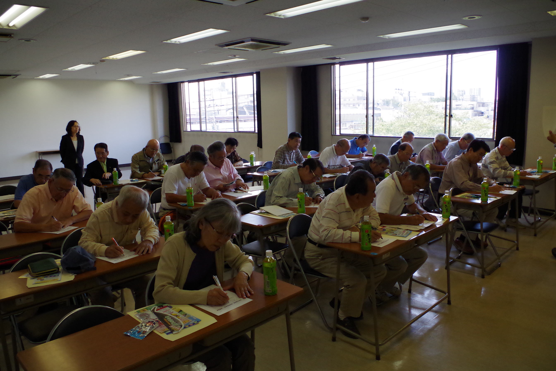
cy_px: 186
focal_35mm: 27
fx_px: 417
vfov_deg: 47.9
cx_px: 278
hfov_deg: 67.4
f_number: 6.3
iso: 1600
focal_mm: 18
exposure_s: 1/250
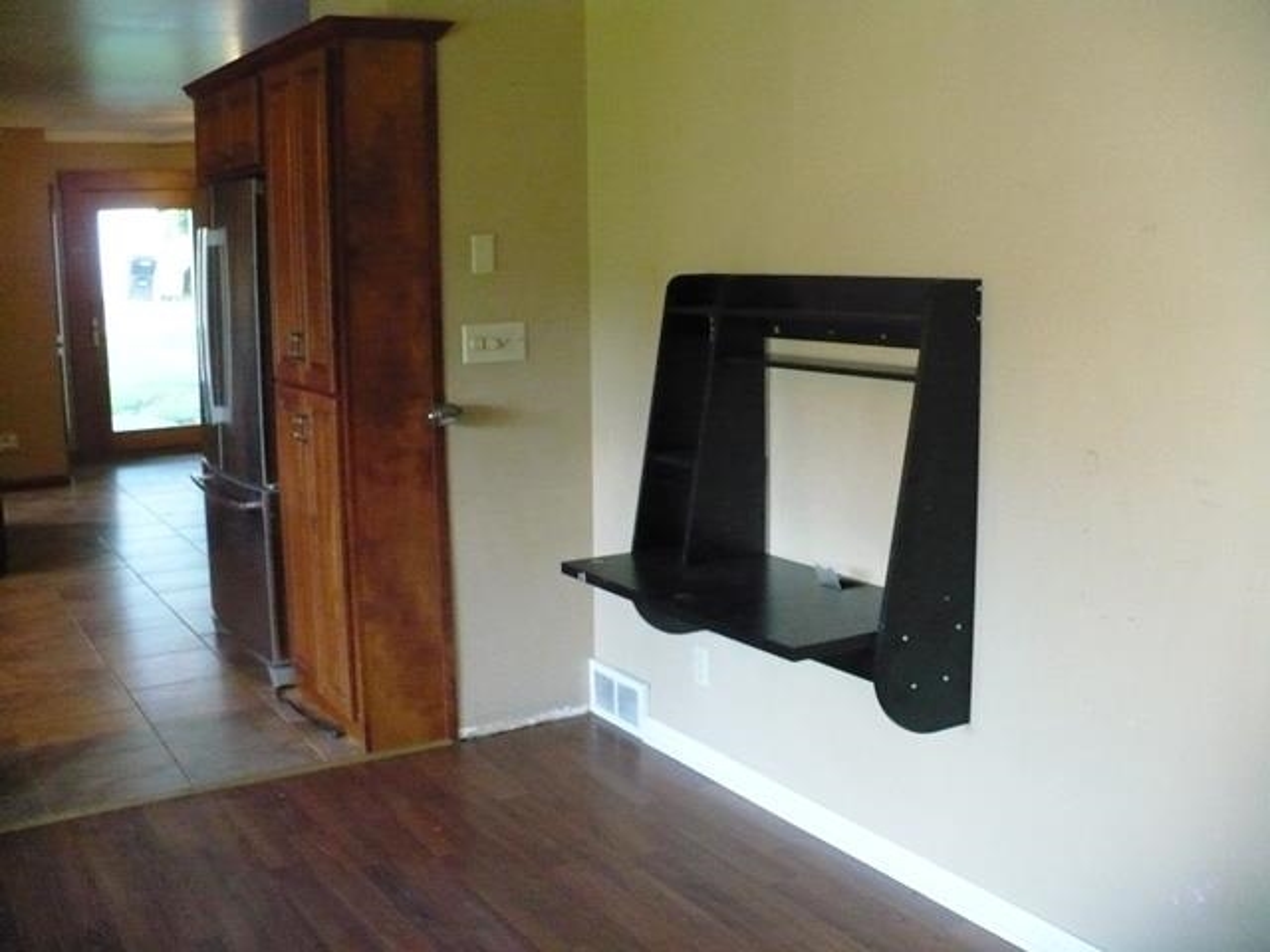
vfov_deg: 38.7
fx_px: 1357
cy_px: 476
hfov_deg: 50.1
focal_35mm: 37
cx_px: 635
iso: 640
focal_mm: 6.1
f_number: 2.8
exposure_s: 1/30
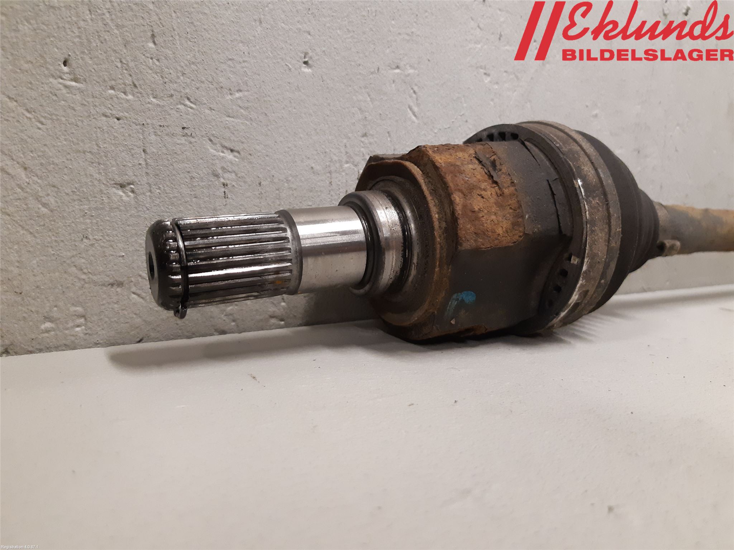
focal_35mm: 26
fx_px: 551
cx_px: 367
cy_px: 275
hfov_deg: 67.3
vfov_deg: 53.1
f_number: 1.7
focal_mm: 3.93
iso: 320
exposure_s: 1/50
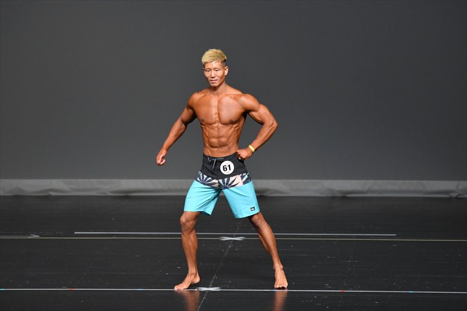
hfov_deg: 6.9
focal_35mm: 300
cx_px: 234
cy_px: 156
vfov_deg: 4.6
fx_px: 3890
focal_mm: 200
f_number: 5.6
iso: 2500
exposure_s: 1/400
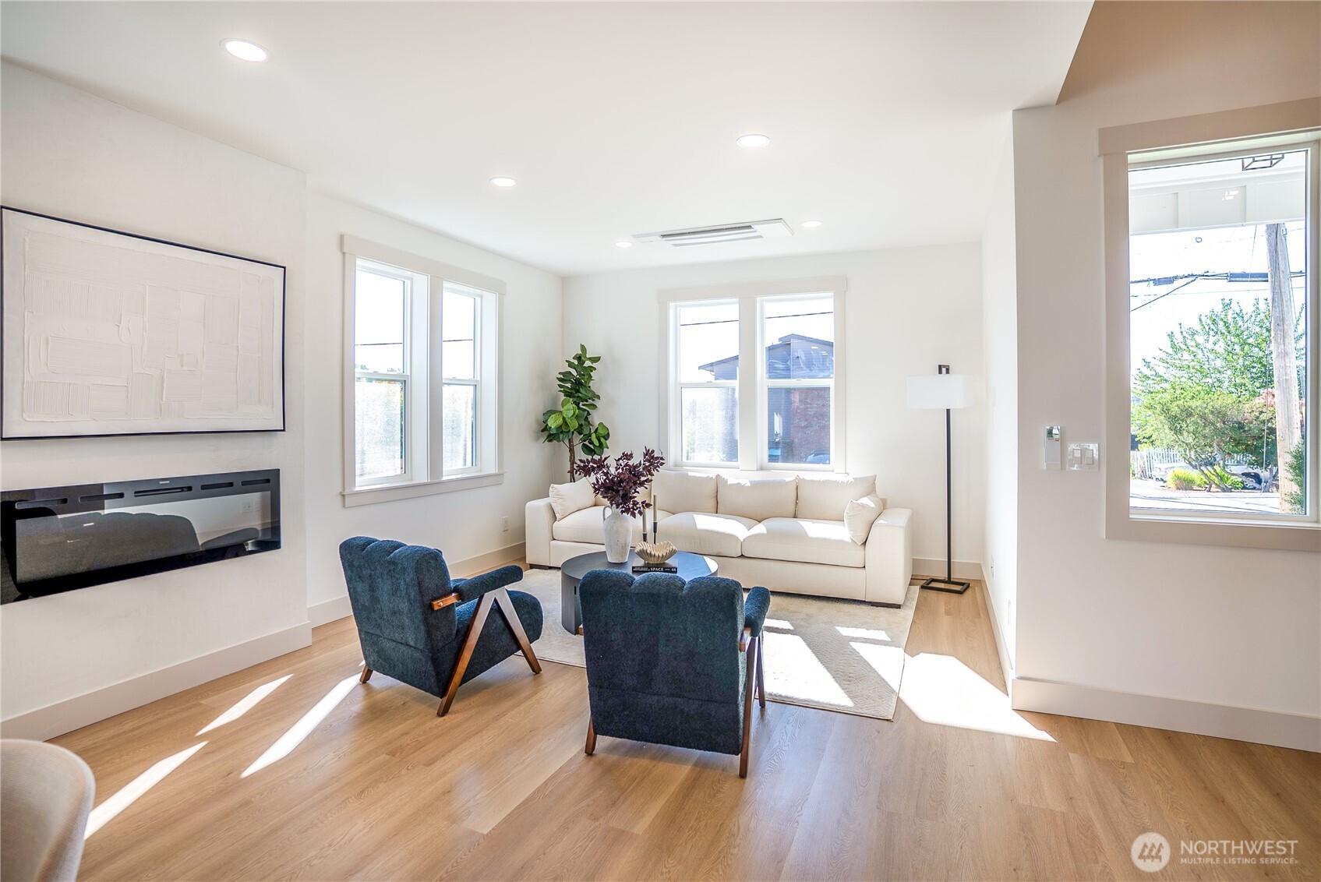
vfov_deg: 70.5
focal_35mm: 17
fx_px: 624
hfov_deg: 93.2
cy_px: 441
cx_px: 660
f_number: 2.8
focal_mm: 17
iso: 80
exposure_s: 1/125
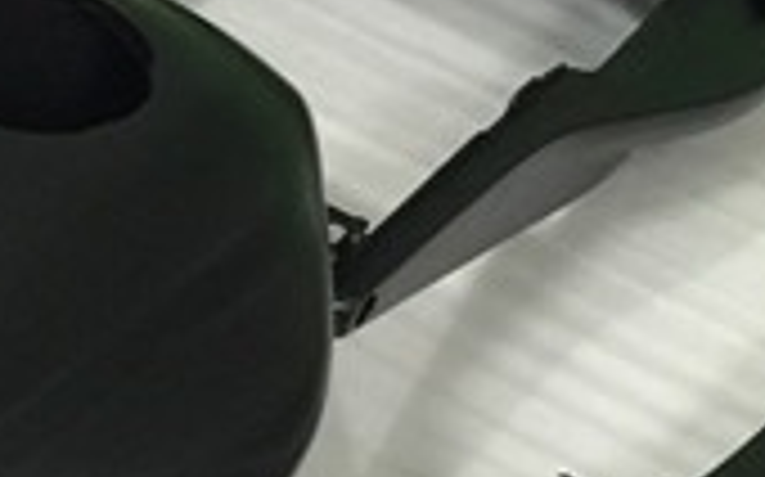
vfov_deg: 8.7
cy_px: 846
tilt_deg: -51.0
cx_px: -176
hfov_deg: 14.0
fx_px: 3021
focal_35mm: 145
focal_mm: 4.15
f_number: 2.2
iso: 80
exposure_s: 1/17
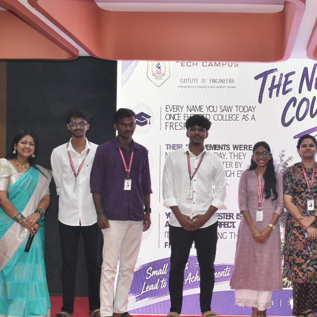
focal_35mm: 53
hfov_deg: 31.6
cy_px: 192
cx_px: 241
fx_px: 549
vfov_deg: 32.1
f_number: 5.6
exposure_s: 1/100
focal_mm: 22
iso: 1600
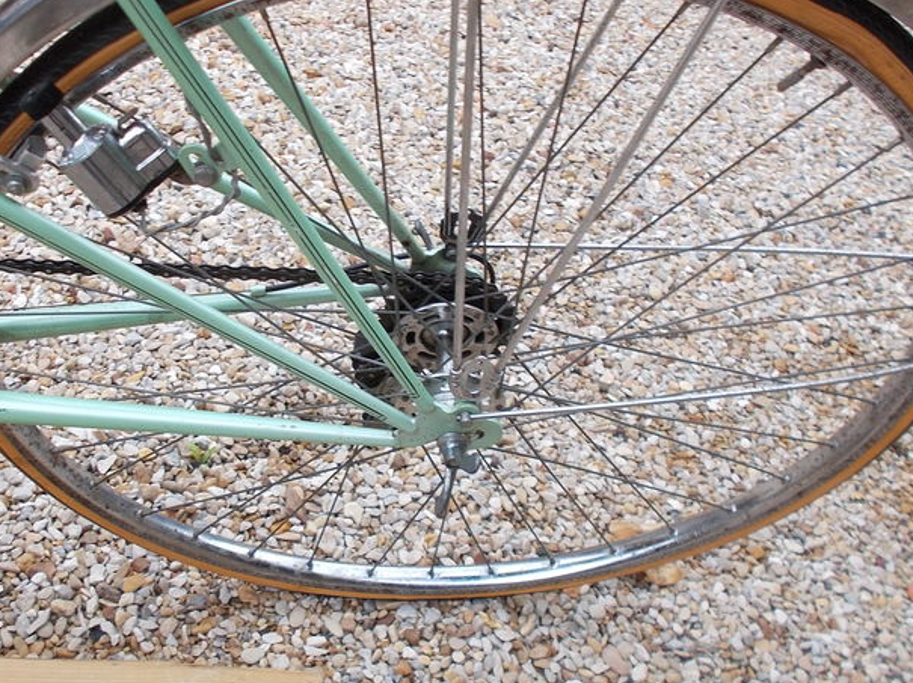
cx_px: 347
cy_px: 267
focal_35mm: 43
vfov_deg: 33.4
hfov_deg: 43.6
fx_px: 1133
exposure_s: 1/40
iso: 80
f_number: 3.2
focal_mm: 4.6
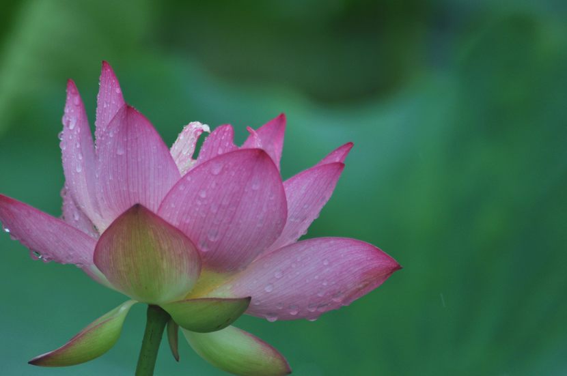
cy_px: 188
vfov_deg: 3.0
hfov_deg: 4.6
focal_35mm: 450
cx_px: 284
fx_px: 7078
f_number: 5.6
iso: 250
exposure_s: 1/500
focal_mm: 300
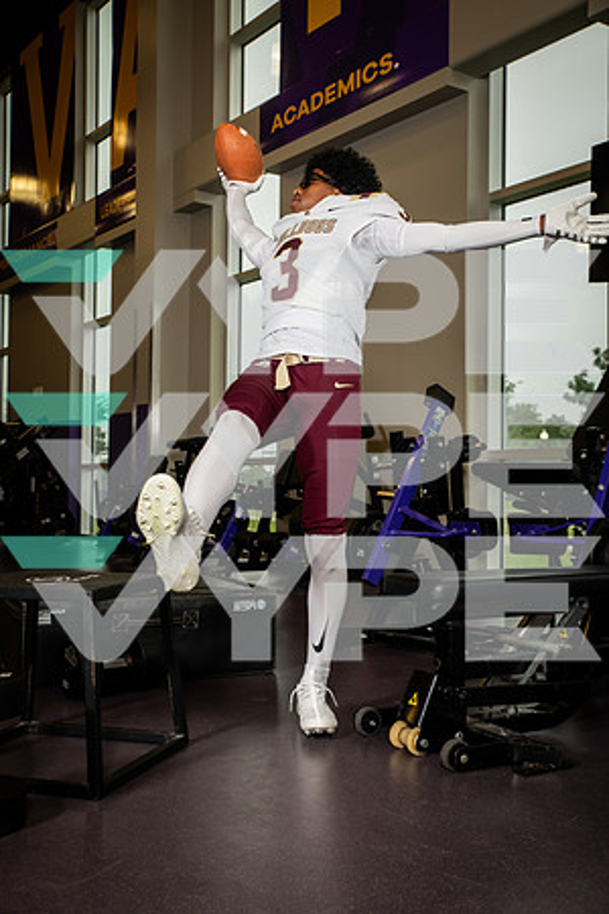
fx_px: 964
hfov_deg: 35.1
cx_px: 304
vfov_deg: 50.7
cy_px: 457
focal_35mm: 38
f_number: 5.6
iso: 500
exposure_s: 1/250
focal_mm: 38
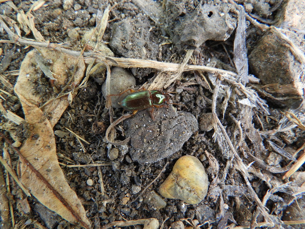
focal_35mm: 30
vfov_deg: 46.8
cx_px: 152
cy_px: 114
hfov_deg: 60.0
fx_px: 264
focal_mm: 5.4
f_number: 3.5
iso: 140
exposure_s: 1/30
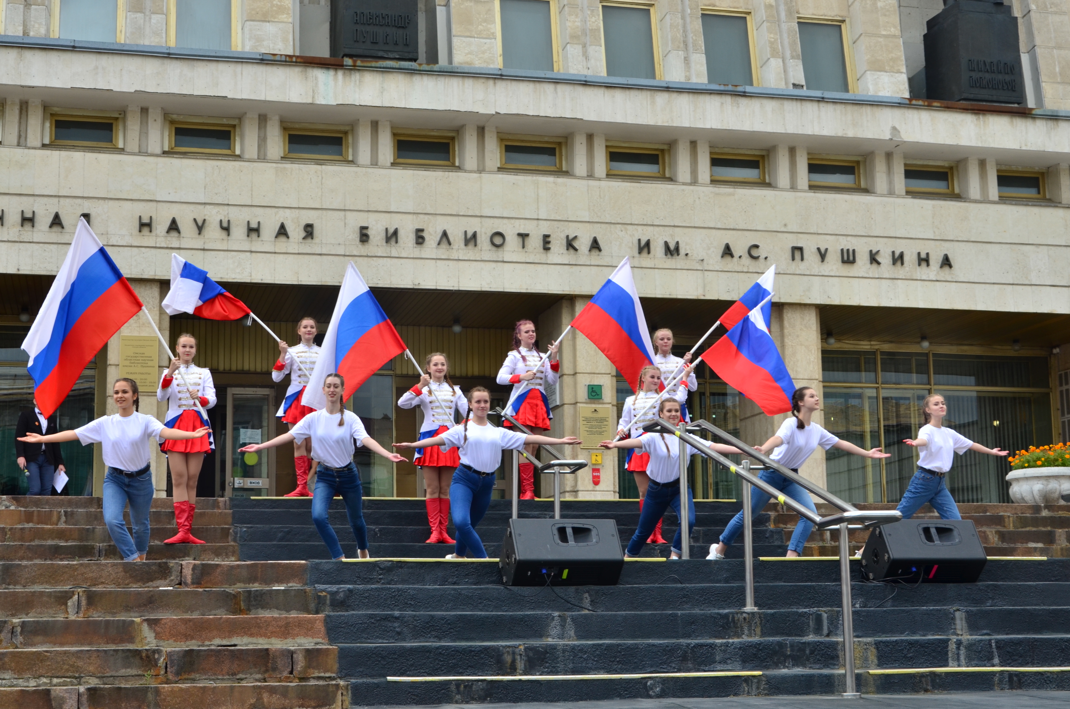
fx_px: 1691
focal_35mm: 57
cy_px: 354
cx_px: 535
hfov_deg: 35.1
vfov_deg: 23.7
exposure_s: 1/250
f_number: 10
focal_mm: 38
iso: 200
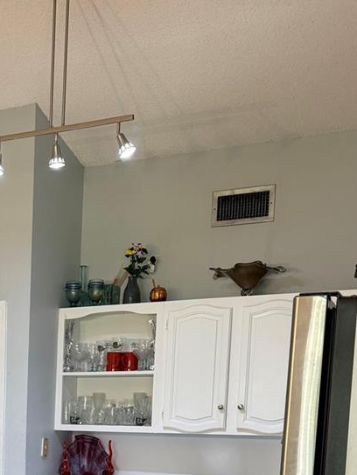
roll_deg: -2.4
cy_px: 495
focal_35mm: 53
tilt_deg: -5.8
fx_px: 728
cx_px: 5
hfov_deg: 26.2
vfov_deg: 32.6
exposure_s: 1/60
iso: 200
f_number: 1.78
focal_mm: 6.76
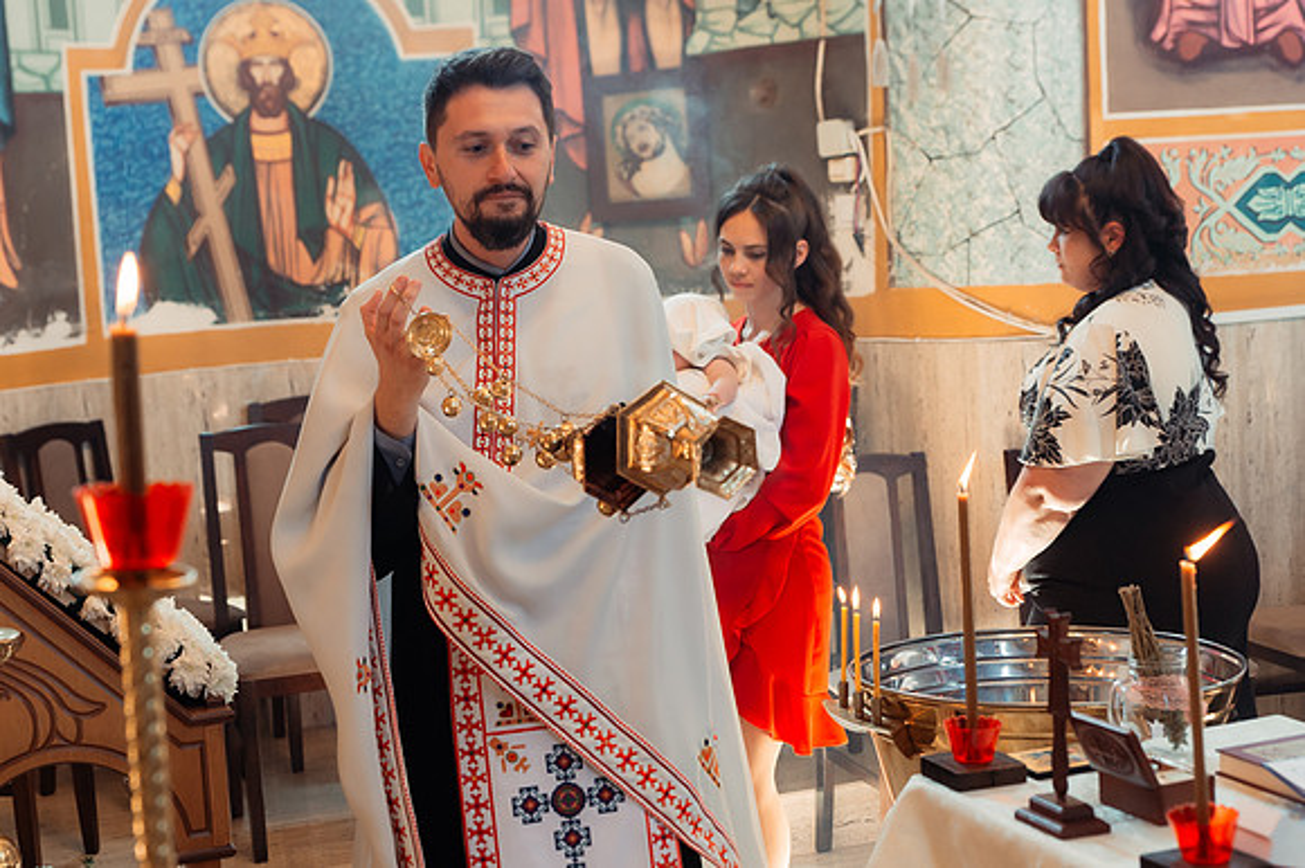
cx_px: 534
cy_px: 392
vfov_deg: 22.3
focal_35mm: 61
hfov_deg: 32.9
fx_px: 2204
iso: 1250
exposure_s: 1/250
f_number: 3.5
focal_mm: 48
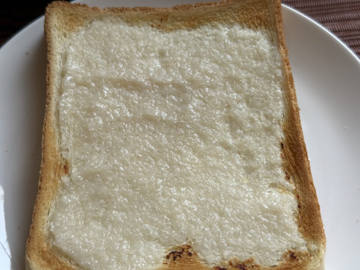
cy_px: 135
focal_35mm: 48
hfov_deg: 39.7
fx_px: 499
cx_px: 180
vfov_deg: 30.3
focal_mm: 6.76
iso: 50
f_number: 1.78
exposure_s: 1/127
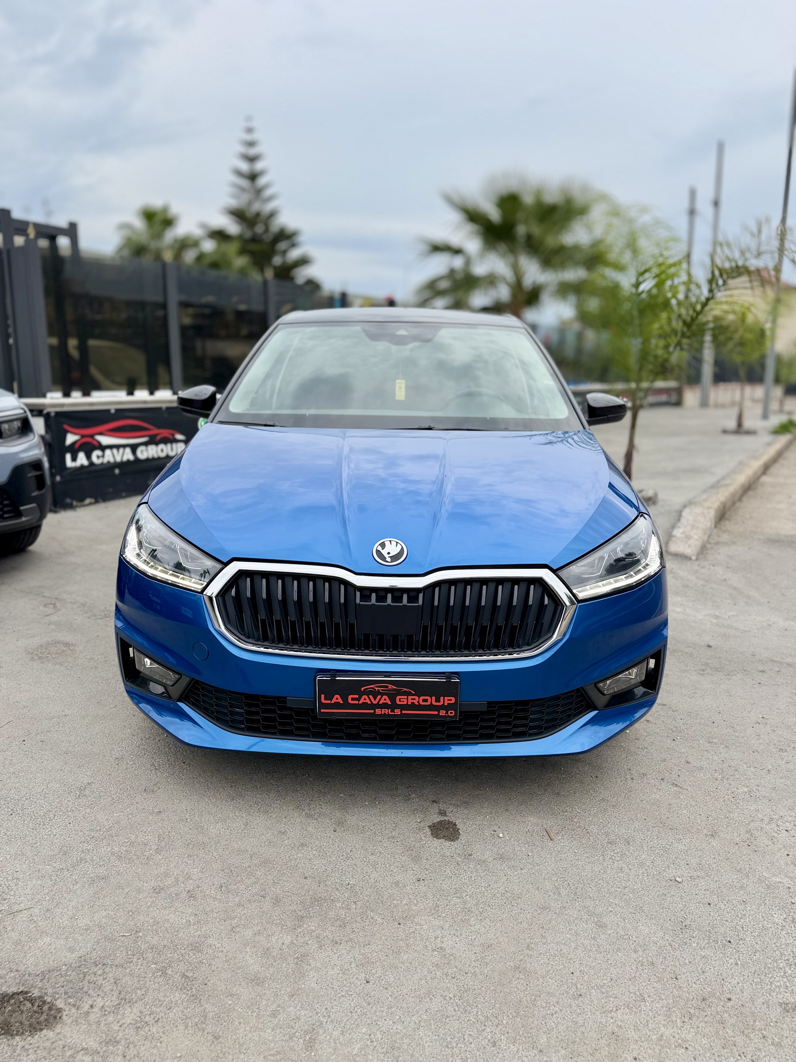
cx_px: 398
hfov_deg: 56.8
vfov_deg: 71.6
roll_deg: -1.1
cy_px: 531
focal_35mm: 24
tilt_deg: -11.6
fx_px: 736
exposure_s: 1/1949
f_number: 1.78
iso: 80
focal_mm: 6.76
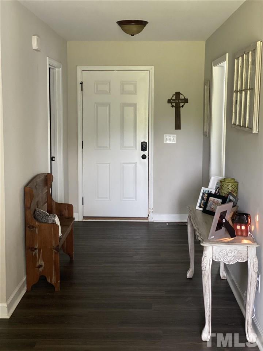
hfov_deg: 28.0
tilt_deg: -5.7
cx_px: 132
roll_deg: -0.1
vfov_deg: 36.8
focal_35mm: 52
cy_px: 176
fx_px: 527
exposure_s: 1/30
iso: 320
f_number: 2
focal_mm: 6
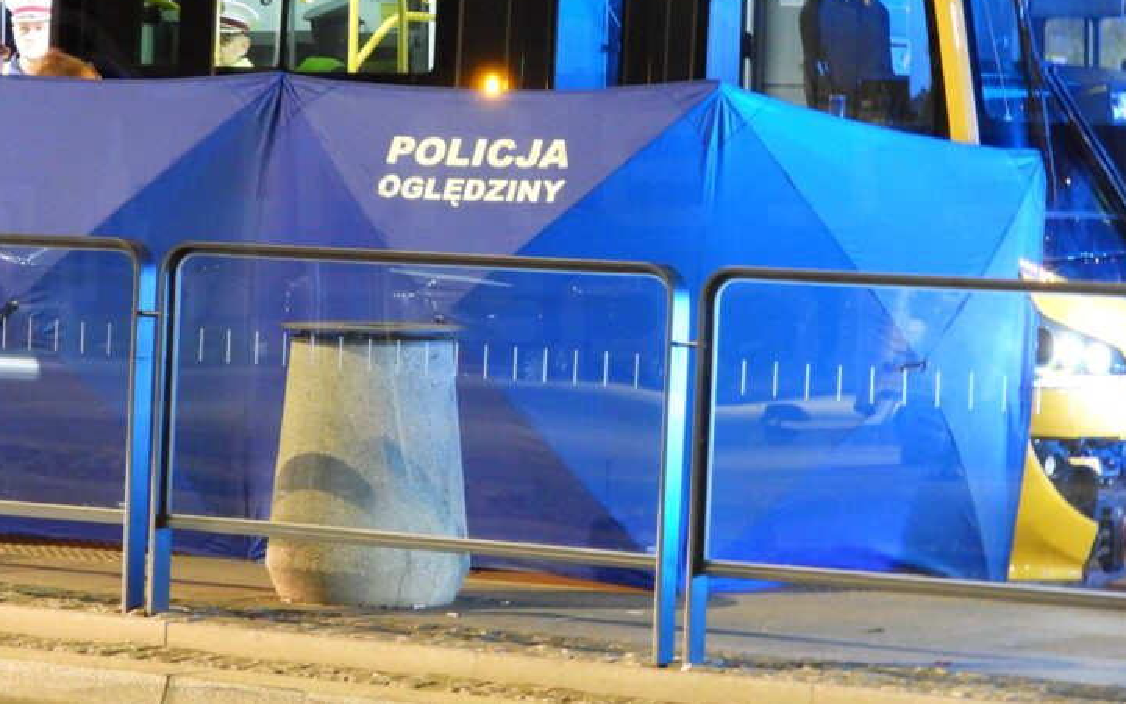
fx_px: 4850
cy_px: 201
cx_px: 543
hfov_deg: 13.2
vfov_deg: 8.3
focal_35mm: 158
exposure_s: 1/3
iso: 800
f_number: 4
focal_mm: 18.9
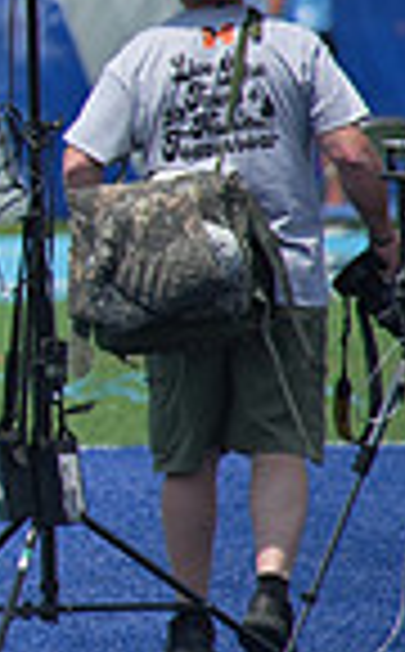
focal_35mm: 1636
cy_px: 128
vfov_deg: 1.3
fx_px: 29036
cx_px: -832
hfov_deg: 0.8
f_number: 5.6
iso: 400
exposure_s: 1/2000
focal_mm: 400
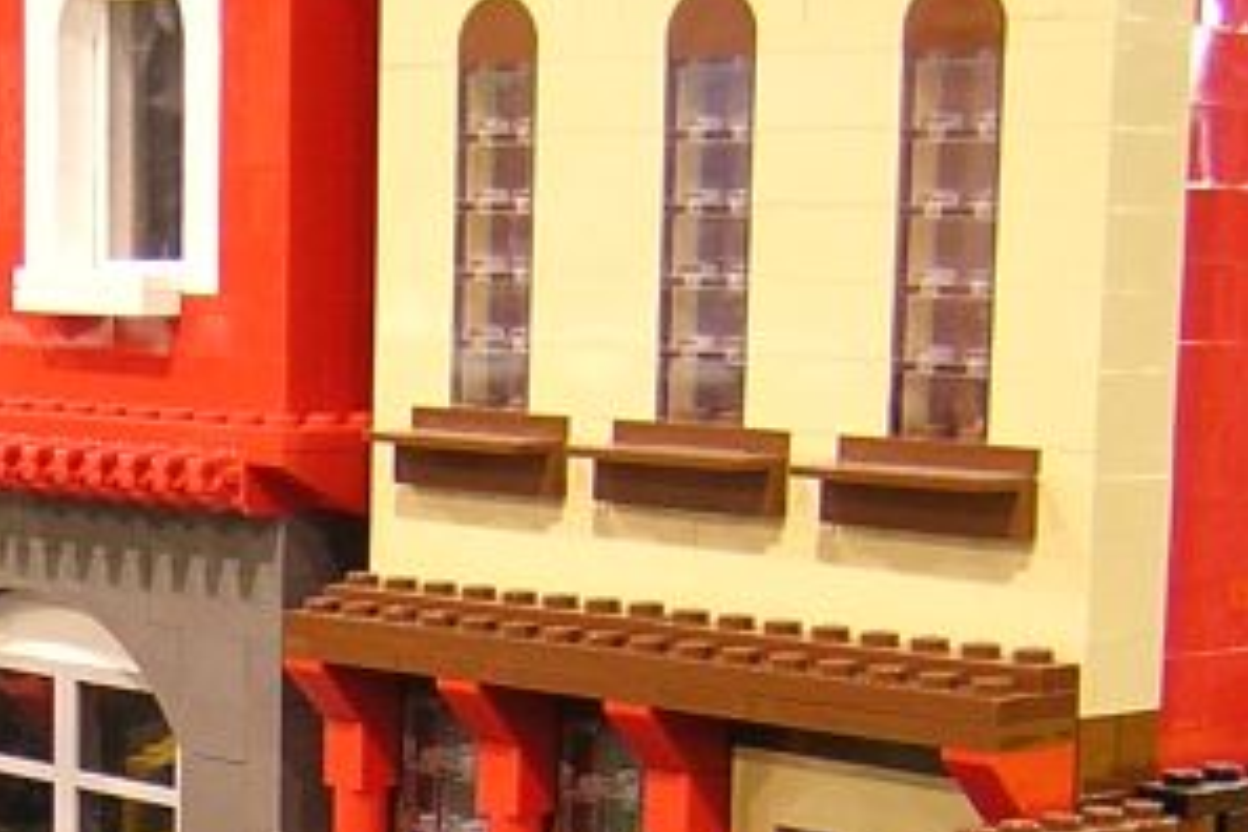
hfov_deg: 19.7
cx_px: 25
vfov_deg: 13.4
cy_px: 811
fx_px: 3501
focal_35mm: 101
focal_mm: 4.7
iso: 152
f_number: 2.6
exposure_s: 1/3.5
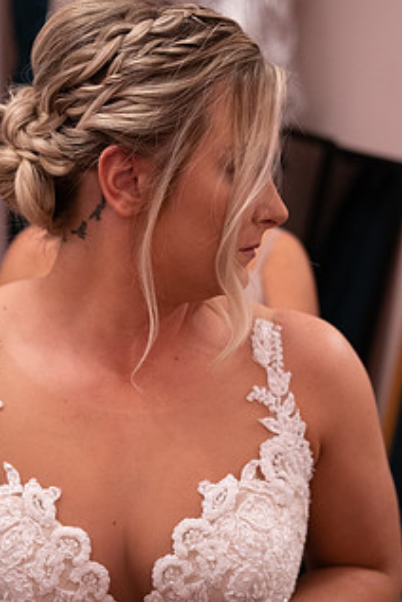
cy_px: 350
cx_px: 137
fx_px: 1089
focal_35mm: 65
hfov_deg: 20.9
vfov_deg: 30.9
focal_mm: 31
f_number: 1.8
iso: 2000
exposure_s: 1/200
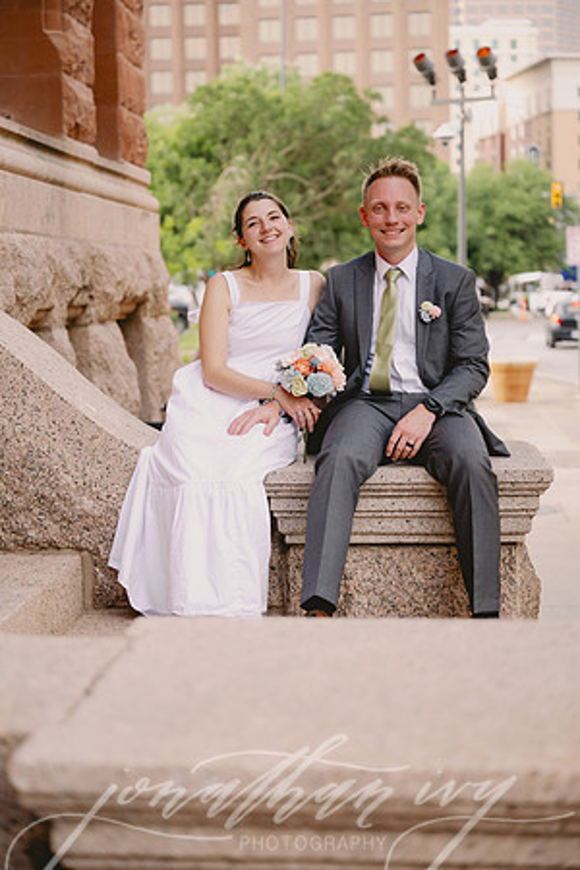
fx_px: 1692
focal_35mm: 70
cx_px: 290
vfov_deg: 28.8
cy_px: 435
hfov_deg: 19.5
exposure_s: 1/1600
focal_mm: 70
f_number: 2.8
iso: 1000
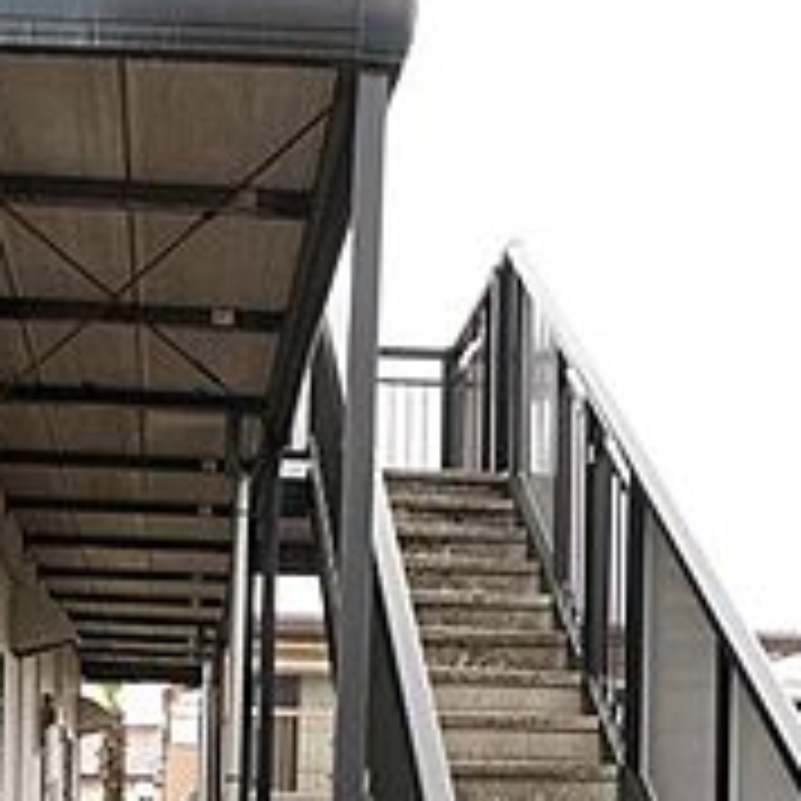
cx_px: 220
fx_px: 1440
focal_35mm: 55
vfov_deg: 28.4
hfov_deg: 30.7
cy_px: 873
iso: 100
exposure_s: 1/80
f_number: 5.6
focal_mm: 16
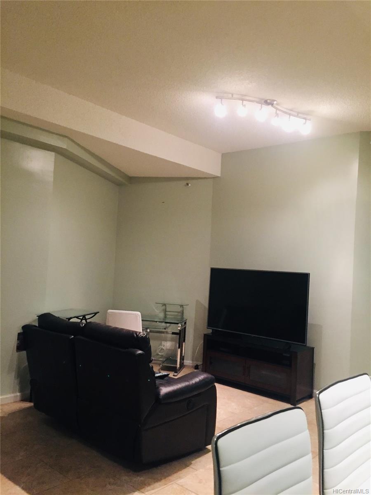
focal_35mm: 29
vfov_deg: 61.7
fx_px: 414
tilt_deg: +2.3
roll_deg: -3.1
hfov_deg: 48.2
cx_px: 186
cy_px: 248
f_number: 2.2
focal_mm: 4.15
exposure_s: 1/24
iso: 250
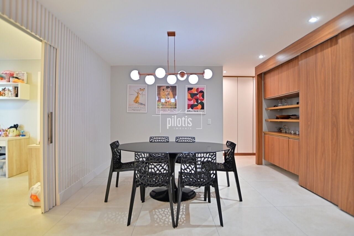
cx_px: 177
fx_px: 147
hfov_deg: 100.4
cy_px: 118
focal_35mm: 15
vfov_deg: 77.3
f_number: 3.5
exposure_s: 1/60
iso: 640
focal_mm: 10
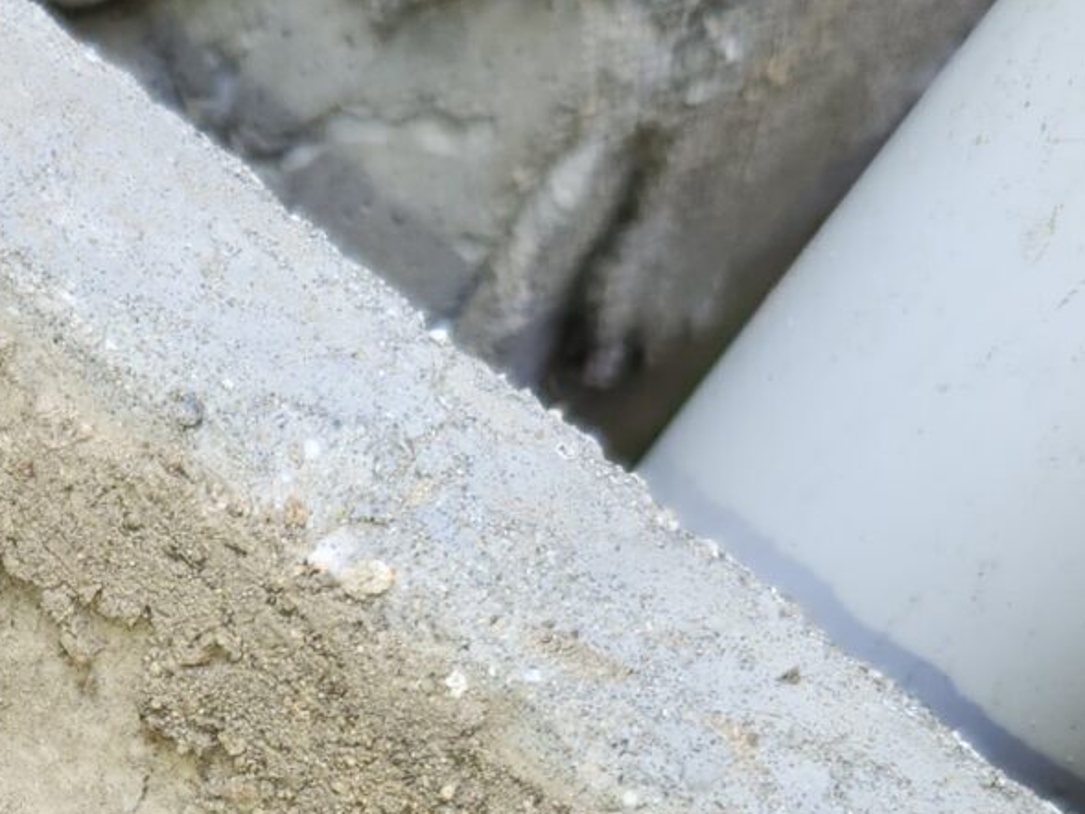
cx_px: -232
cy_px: 1236
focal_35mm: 100
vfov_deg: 13.9
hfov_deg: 18.6
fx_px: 3135
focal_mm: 5.54
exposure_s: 1/100
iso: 25
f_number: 1.8
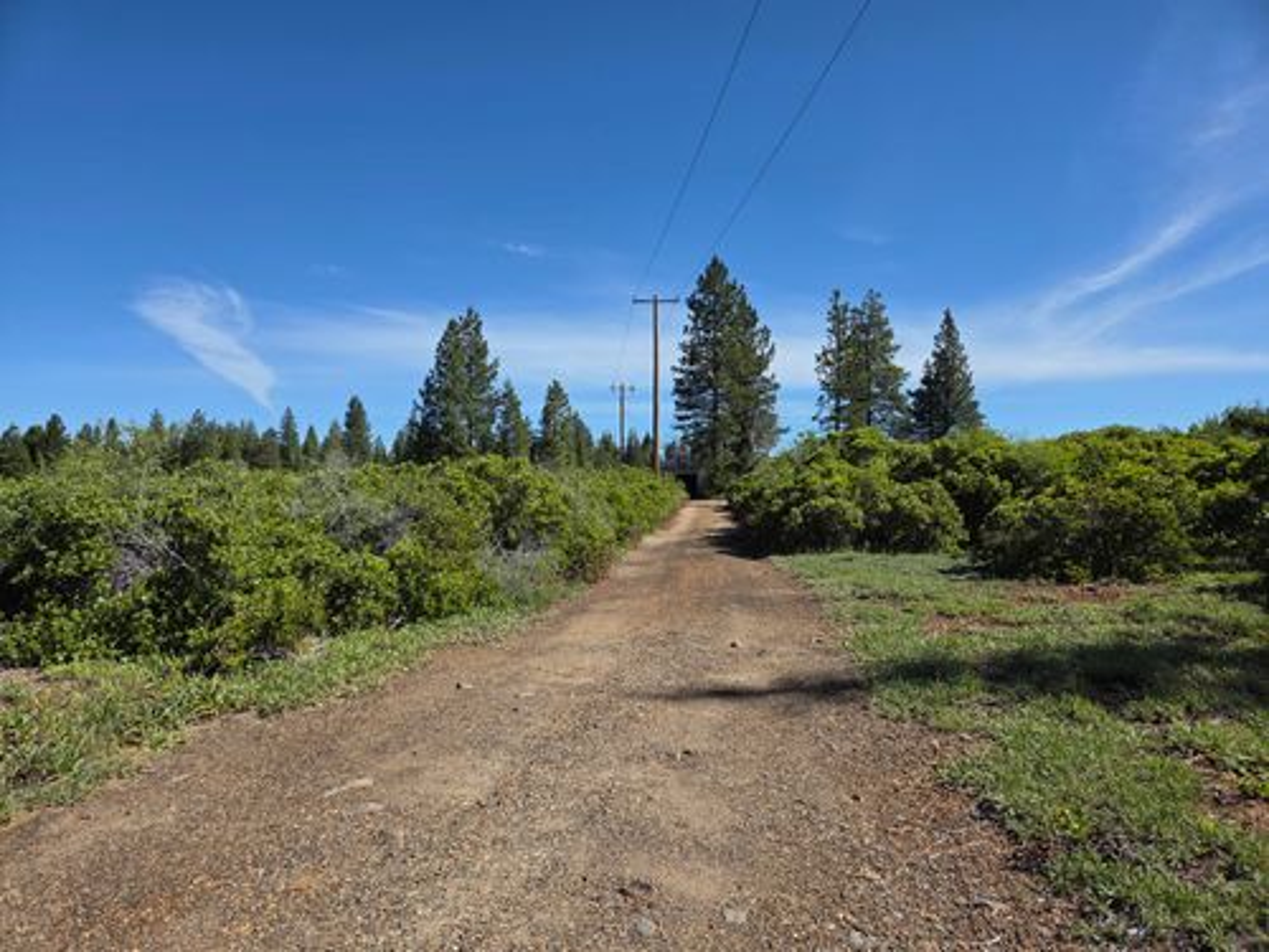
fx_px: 843
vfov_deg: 58.9
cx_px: 634
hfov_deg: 73.9
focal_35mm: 23
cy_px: 476
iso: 80
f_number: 1.8
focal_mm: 5.4
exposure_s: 1/5862
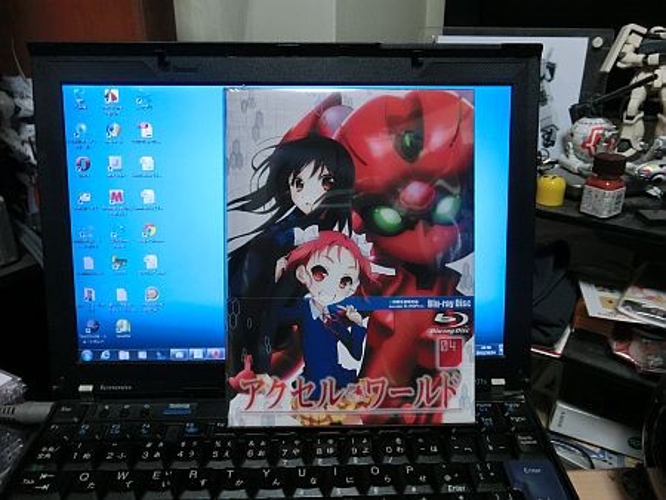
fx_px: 539
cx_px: 333
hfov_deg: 63.4
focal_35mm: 28
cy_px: 250
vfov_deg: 49.8
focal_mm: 5
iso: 400
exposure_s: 1/60
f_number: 3
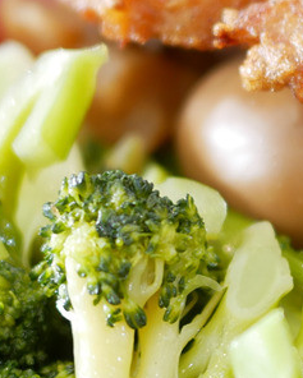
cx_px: 396
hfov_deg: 14.9
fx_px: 1109
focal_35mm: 99
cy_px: 291
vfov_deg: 19.2
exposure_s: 1/60
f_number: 1.7
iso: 400
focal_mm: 15
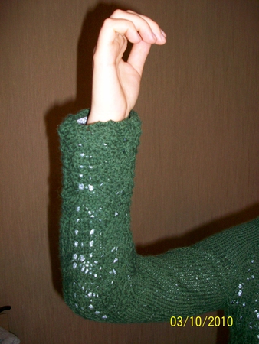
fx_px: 339
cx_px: 130
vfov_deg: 53.9
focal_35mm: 34
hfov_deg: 41.8
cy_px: 172
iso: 160
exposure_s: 1/60
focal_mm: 5.7
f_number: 2.8
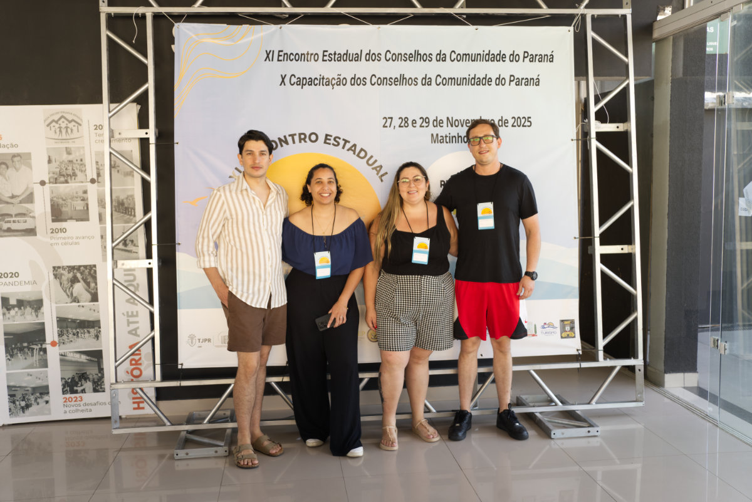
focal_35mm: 35
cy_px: 251
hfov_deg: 54.4
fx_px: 731
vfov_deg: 37.9
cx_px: 376
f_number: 4
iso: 320
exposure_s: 1/100
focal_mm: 35
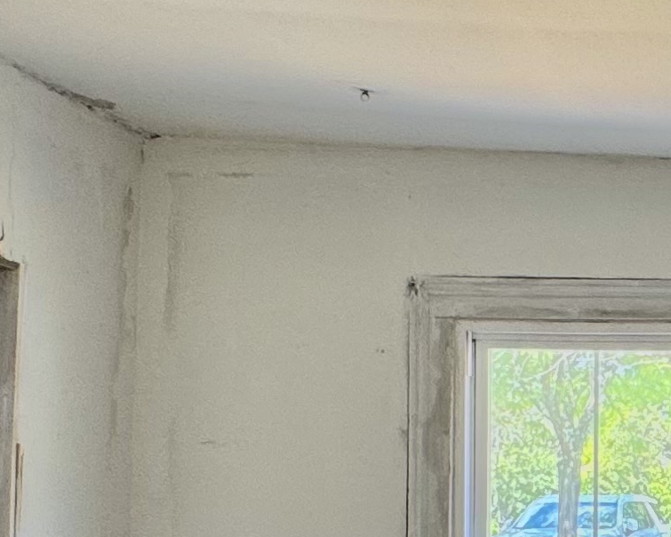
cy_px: 521
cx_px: 986
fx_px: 1450
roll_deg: -0.9
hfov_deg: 22.0
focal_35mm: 73
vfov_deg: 20.4
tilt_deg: +0.1
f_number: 2.2
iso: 125
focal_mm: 2.22
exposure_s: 1/99
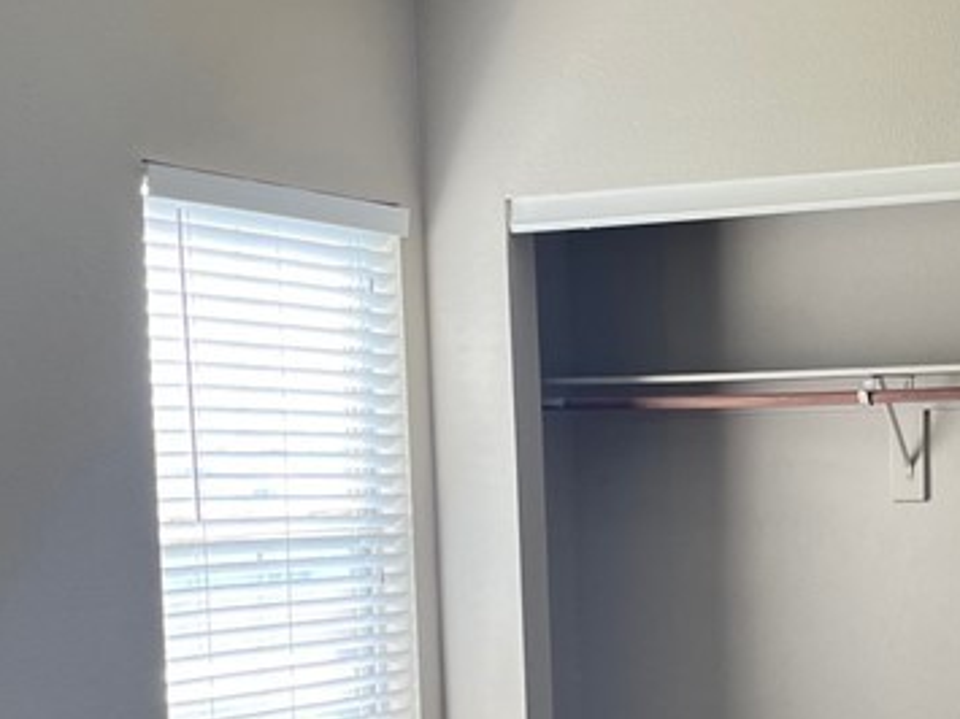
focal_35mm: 75
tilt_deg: -5.2
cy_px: 641
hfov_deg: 25.8
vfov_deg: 19.3
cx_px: 690
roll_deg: +1.4
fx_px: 2079
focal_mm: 5.1
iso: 80
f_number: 1.6
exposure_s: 1/121
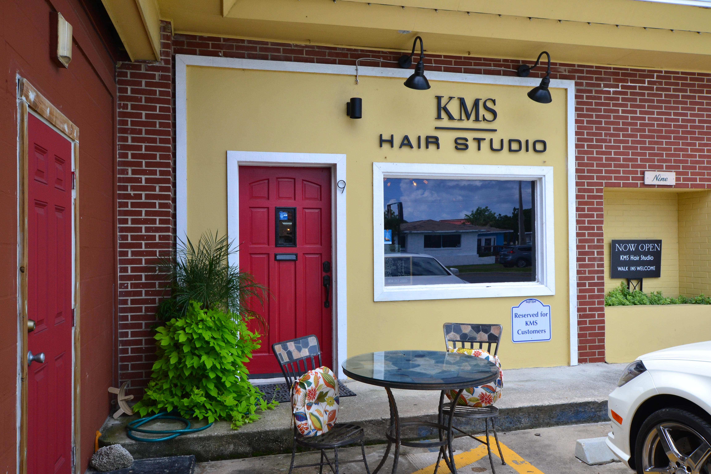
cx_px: 356
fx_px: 592
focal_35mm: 30
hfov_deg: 61.9
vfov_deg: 43.6
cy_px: 237
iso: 400
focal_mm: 20
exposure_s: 1/200
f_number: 10
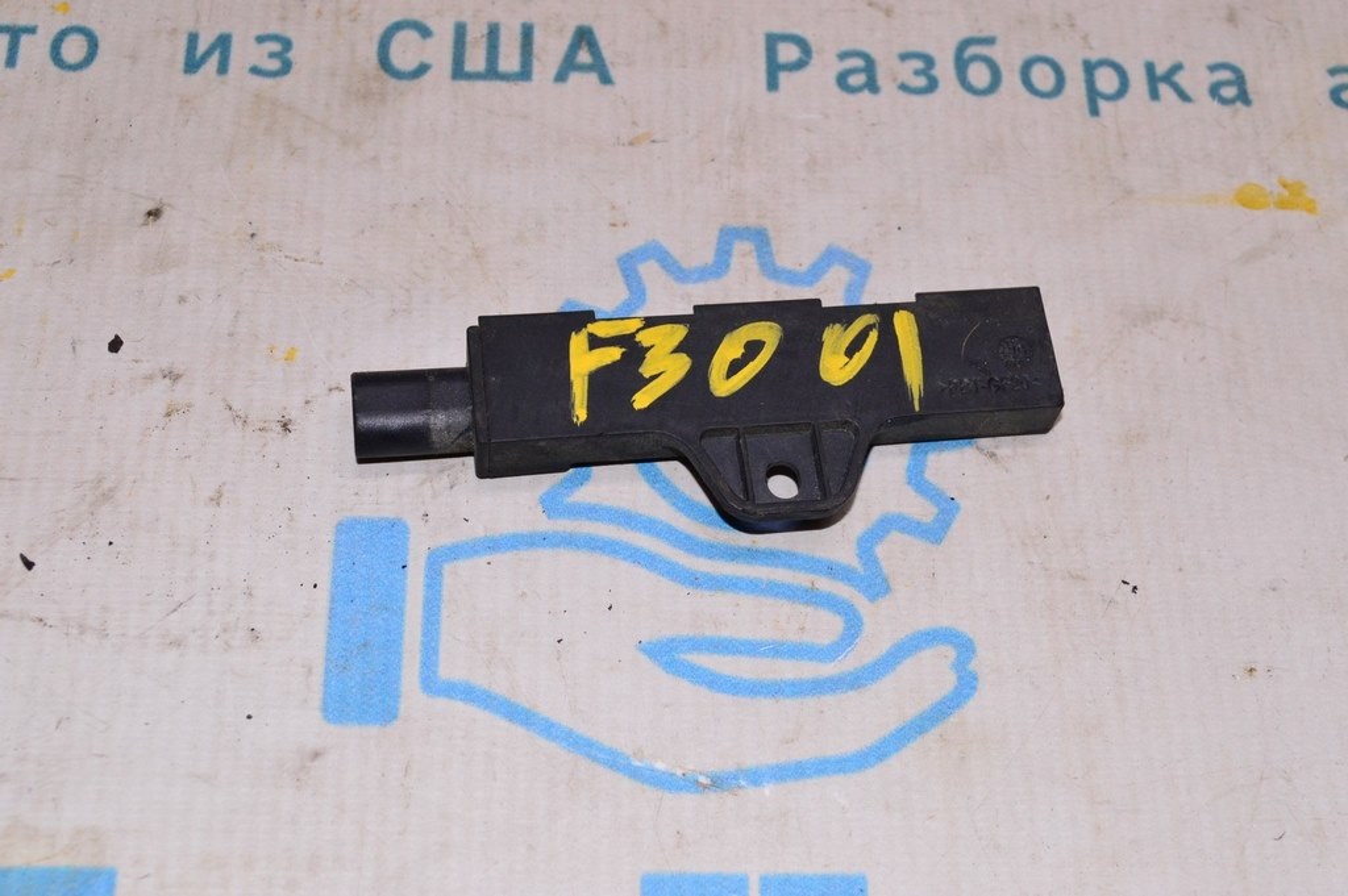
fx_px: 1964
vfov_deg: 25.7
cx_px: 674
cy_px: 448
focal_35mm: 52
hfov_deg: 37.9
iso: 1600
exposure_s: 1/200
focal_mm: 35
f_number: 8
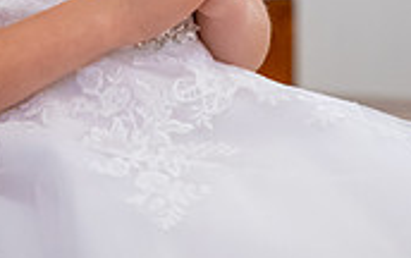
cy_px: -260
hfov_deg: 3.0
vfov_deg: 1.9
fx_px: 7728
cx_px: 76
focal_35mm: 689
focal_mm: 172.4
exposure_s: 1/125
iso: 5000
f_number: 5.6
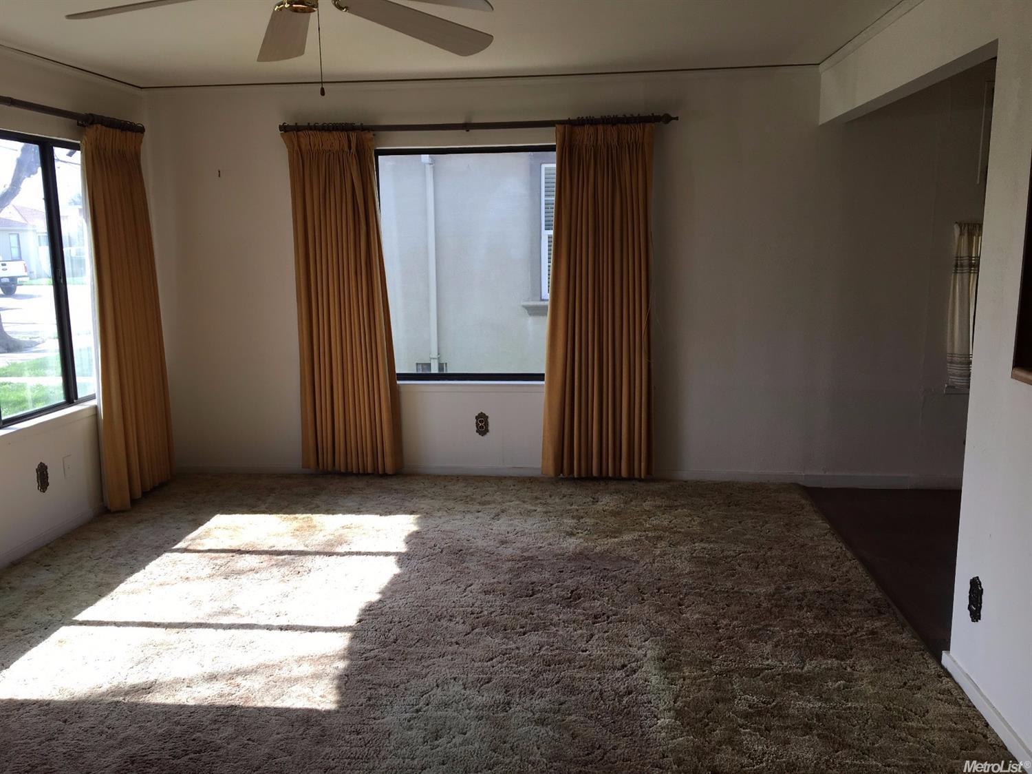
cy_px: 387
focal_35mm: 29
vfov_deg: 48.2
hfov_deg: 61.7
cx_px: 516
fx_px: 864
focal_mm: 4.15
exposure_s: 1/170
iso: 25
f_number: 2.2
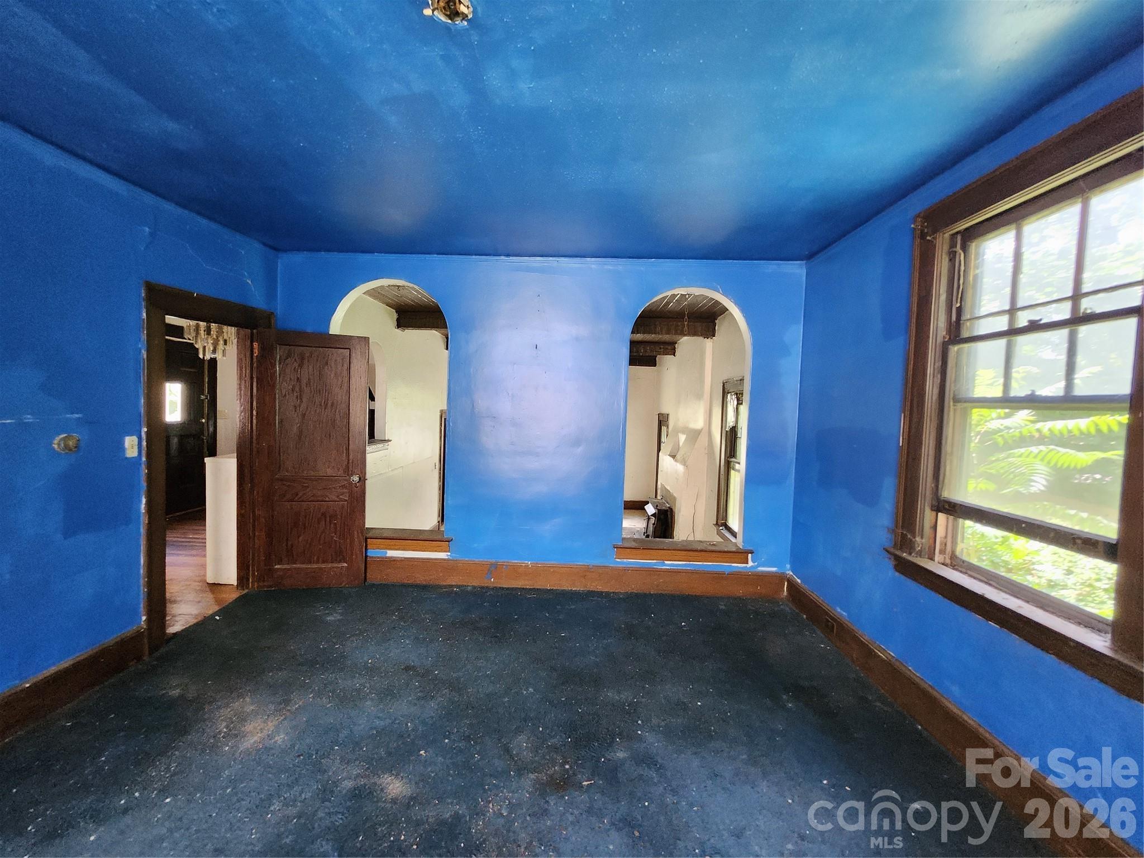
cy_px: 429
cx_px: 572
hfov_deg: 106.2
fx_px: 430
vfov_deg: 89.9
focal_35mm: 13
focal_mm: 1.74
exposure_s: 1/40
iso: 320
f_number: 2.2
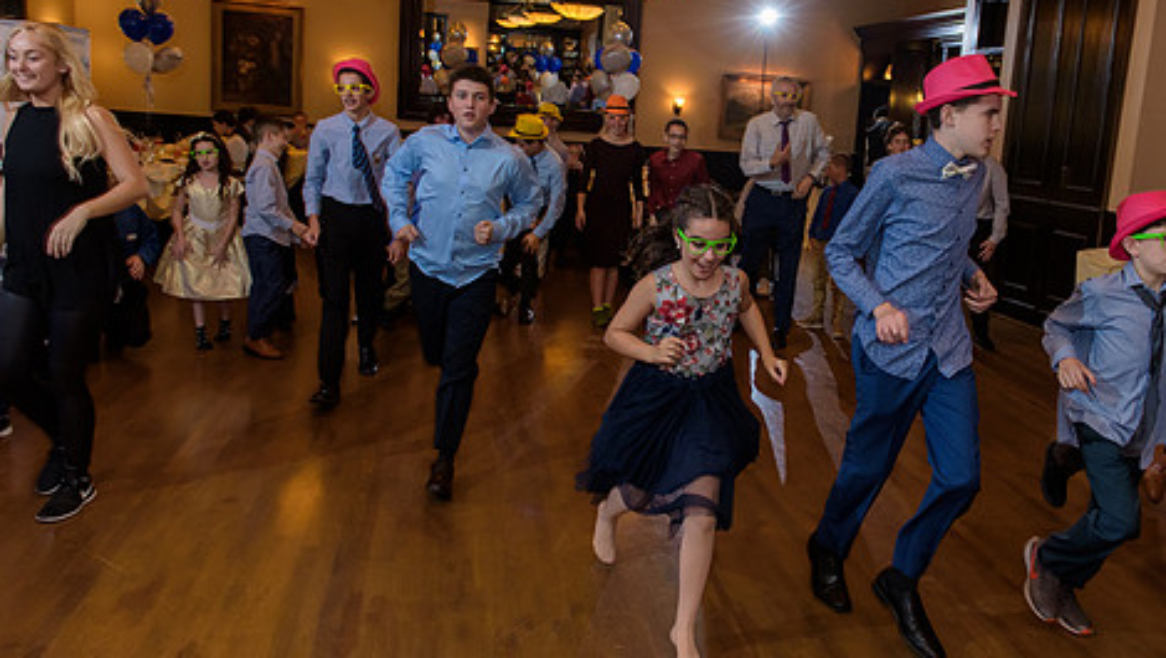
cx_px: 655
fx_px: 959
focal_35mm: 31
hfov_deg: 62.4
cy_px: 264
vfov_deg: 37.7
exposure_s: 1/125
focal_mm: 24
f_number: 3.2
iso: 1600
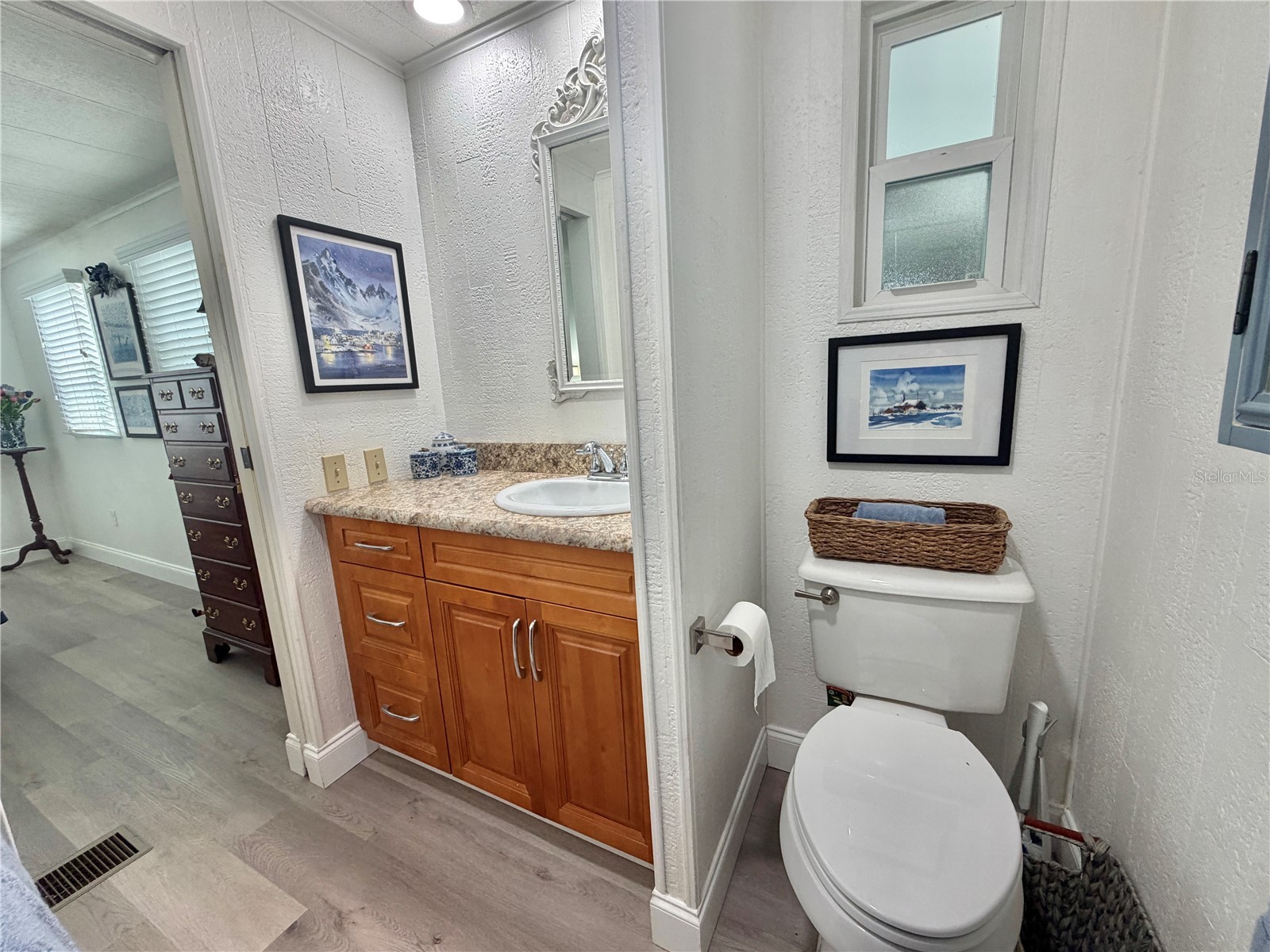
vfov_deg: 85.7
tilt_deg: -10.8
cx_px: 635
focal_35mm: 14
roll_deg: +3.4
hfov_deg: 102.1
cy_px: 476
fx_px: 514
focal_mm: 2.22
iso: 160
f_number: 2.2
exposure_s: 1/120
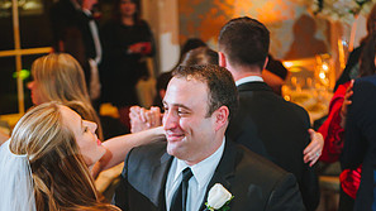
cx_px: 188
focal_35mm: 111
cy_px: 224
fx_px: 1107
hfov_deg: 19.3
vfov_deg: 10.8
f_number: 2.8
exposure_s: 1/80
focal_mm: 70
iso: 1250
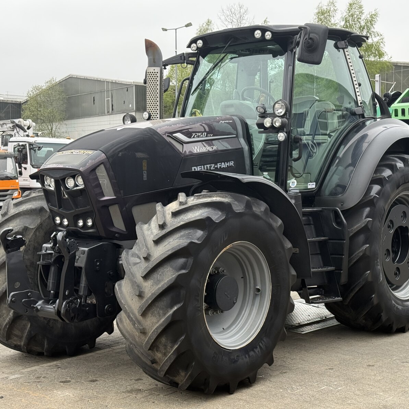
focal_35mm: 57
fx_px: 762
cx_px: 219
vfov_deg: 30.0
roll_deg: +0.2
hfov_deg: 30.0
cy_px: 203
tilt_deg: -0.5
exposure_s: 1/478
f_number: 1.78
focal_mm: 6.76
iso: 100
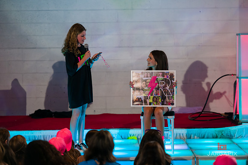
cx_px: 124
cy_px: 82
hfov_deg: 15.2
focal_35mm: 135
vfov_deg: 10.2
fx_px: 930
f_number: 3.2
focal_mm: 135
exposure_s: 1/125
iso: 1600
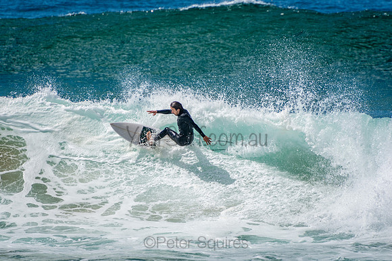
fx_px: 6535
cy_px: 130
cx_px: 196
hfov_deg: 3.4
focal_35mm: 600
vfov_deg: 2.3
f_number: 5.6
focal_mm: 400
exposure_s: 1/2000
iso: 220
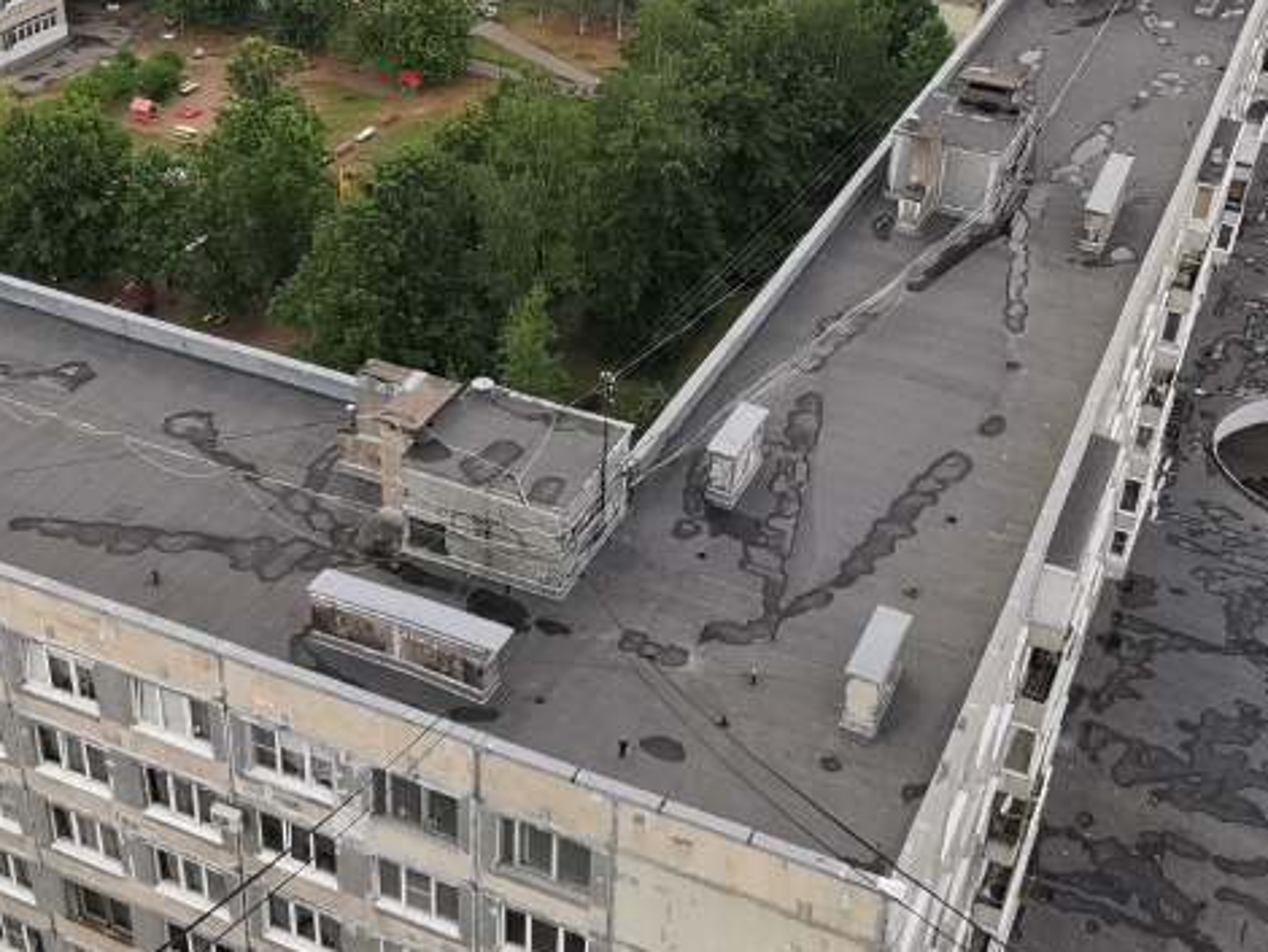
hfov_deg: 40.4
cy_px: 336
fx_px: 1723
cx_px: 710
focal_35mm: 47
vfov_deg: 30.7
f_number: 2.2
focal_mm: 2.26
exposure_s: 1/174
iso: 50
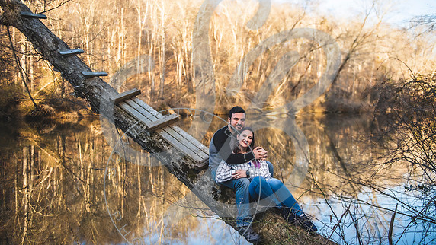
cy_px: 122
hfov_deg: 58.0
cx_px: 220
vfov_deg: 34.7
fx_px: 393
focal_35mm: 34
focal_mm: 32
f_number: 2.8
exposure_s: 1/320
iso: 100
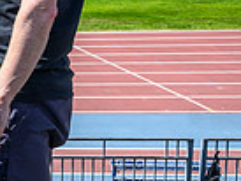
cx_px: -333
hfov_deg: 13.2
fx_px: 780
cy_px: 47
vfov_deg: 13.2
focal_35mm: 112
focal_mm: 24
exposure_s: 1/1000
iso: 200
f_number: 5
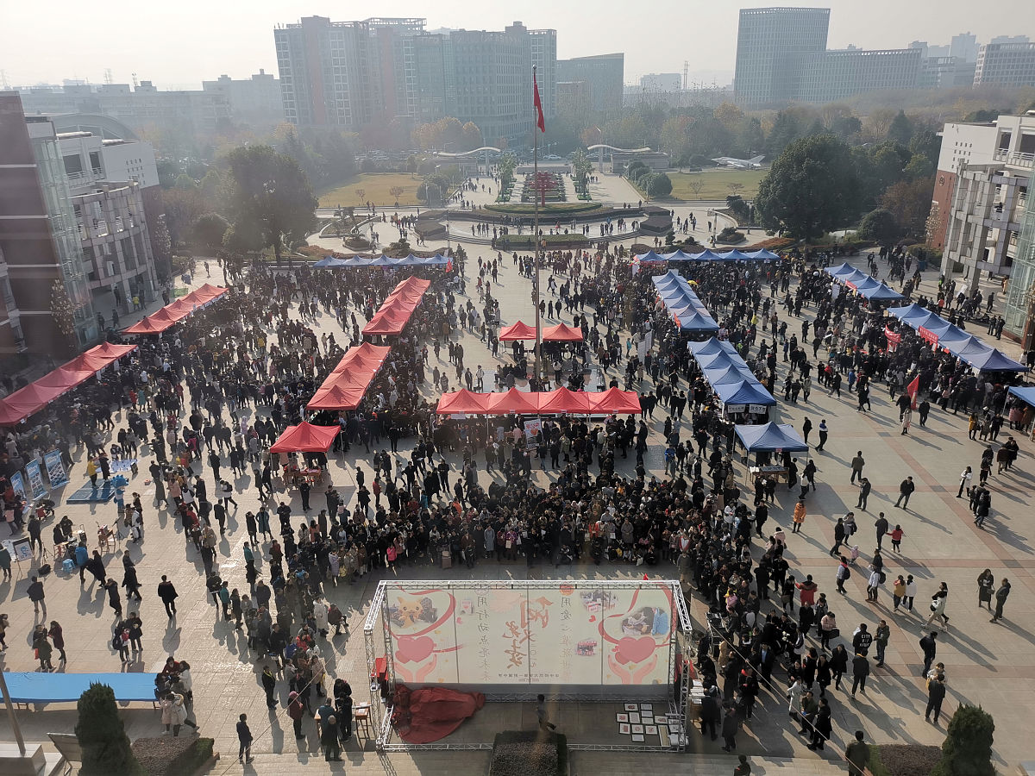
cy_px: 388
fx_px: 807
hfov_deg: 65.3
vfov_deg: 51.4
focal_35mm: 27
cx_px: 518
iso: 50
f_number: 1.8
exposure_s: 1/3484
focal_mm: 5.58
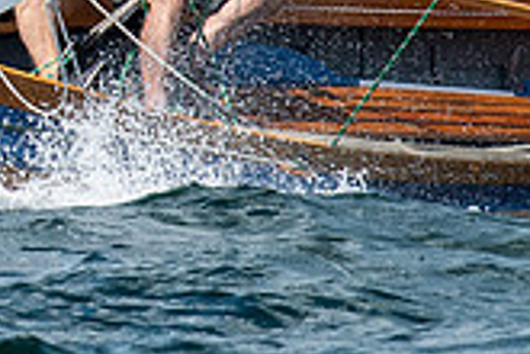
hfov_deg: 1.0
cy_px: -165
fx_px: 30826
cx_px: -214
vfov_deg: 0.7
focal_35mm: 2094
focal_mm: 300
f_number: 5.6
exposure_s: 1/2500
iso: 320
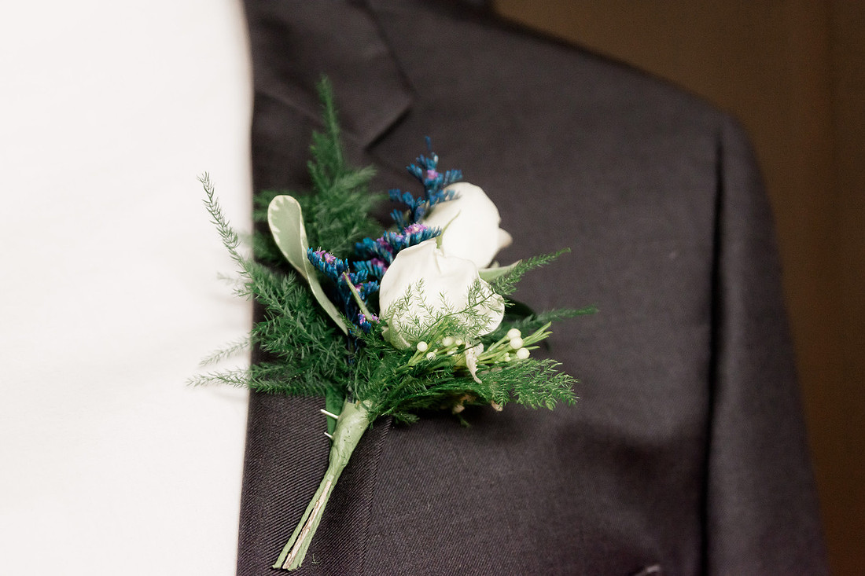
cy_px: 288
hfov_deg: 22.6
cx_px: 432
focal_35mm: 90
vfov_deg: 15.2
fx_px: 2162
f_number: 2.8
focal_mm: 60
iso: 800
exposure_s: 1/100
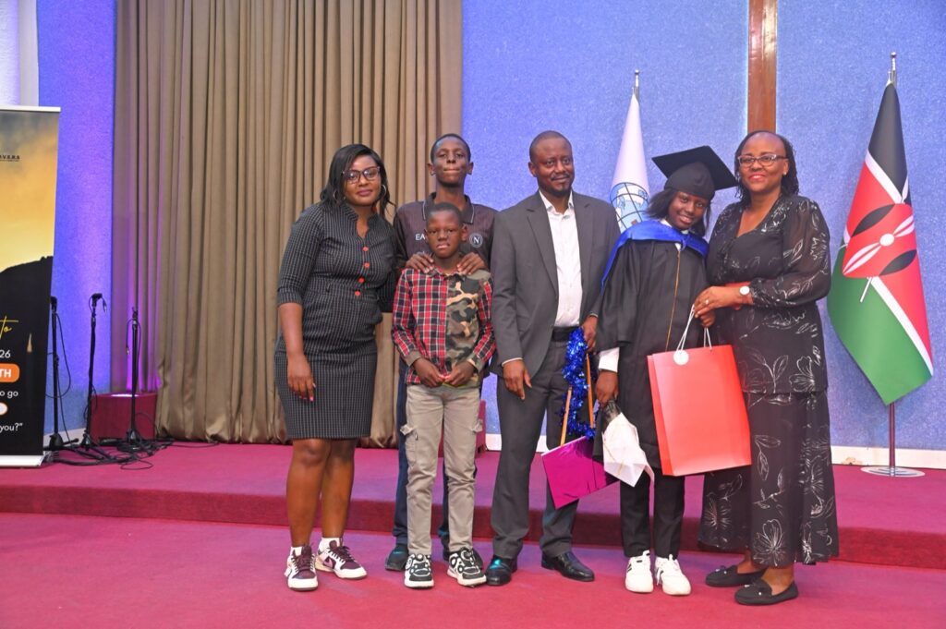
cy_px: 314
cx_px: 473
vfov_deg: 37.8
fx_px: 919
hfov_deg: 54.5
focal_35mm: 35
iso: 3200
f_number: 5.6
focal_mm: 35
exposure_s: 1/200
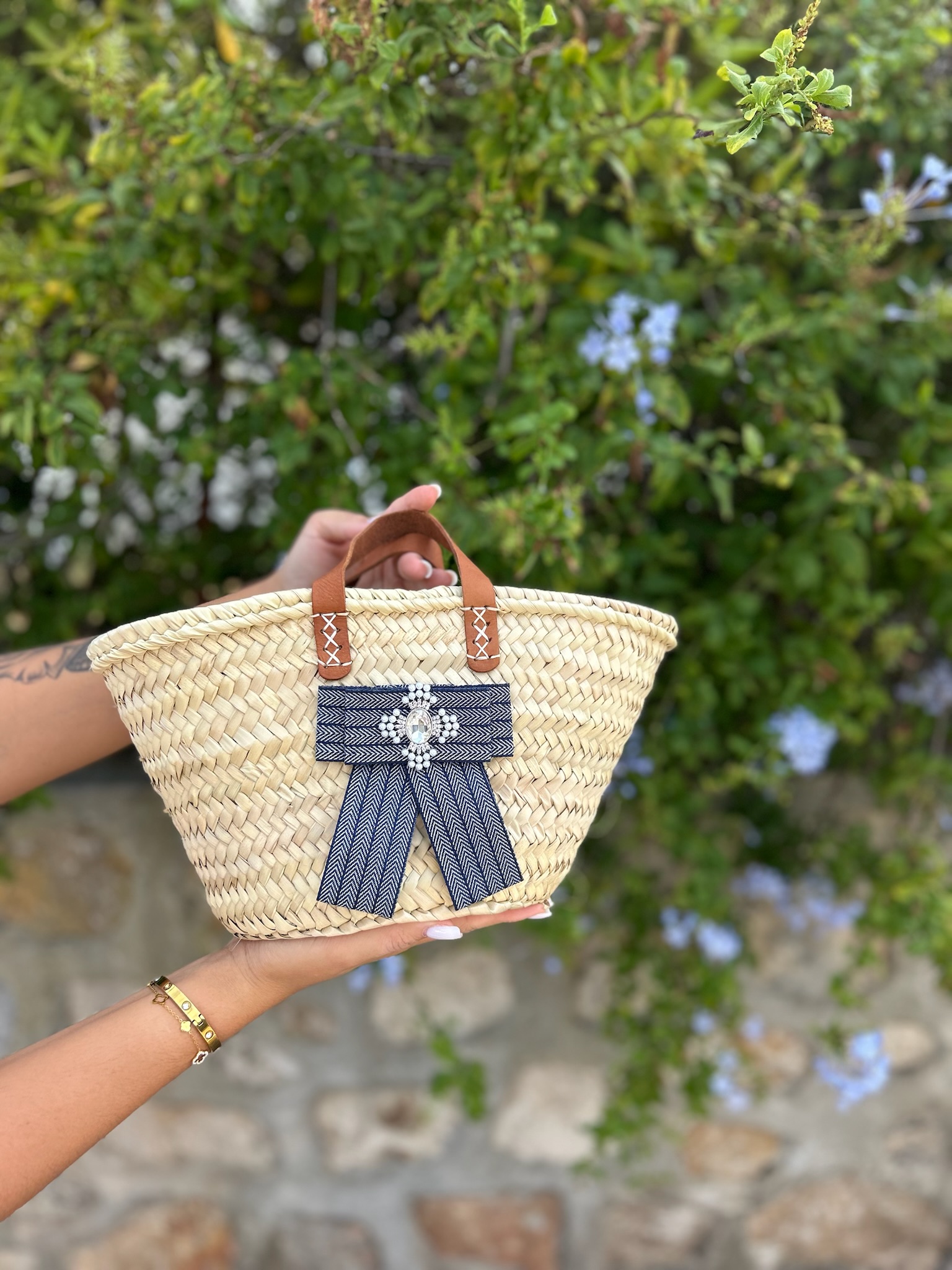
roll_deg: +0.2
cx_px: 476
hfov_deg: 53.1
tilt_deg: -6.7
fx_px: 953
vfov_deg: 67.3
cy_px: 635
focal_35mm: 26
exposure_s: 1/1311
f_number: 1.5
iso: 50
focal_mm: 5.7
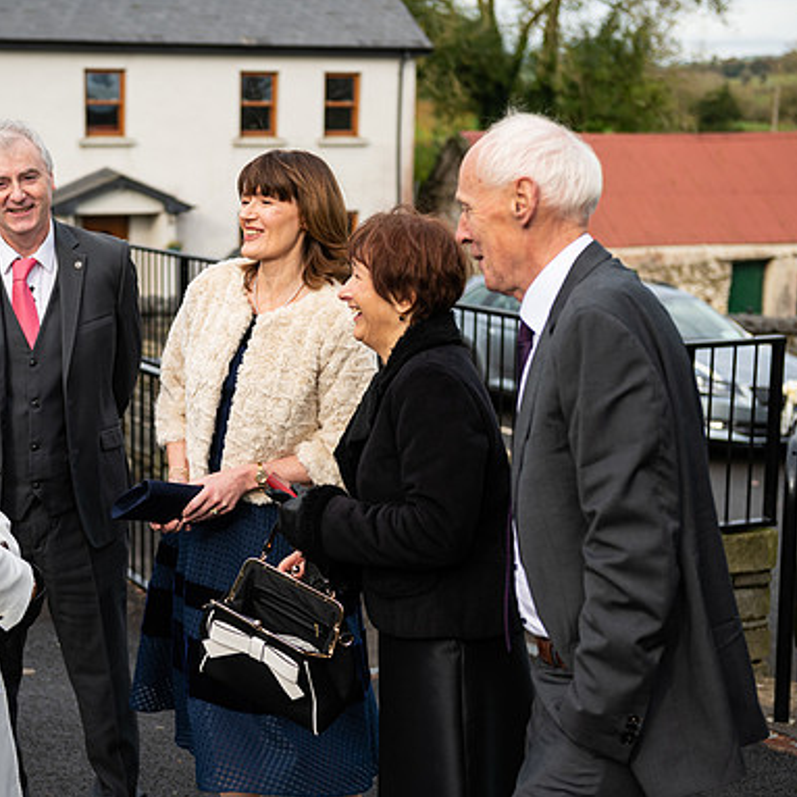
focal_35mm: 67
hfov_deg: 25.5
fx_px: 1745
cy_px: 401
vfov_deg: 25.7
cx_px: 233
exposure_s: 1/1000
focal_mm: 52
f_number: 3.5
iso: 200
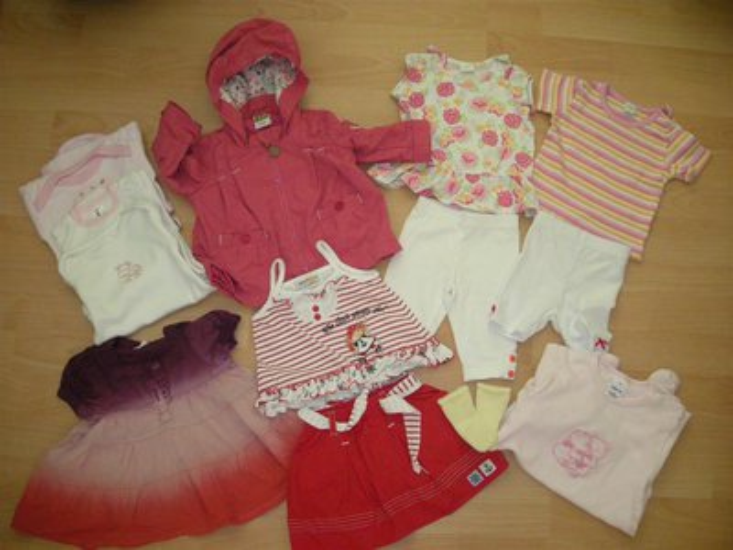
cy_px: 275
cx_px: 366
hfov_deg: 52.6
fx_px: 741
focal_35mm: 35
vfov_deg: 40.7
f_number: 2.8
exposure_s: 1/15.6
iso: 400
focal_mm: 5.7
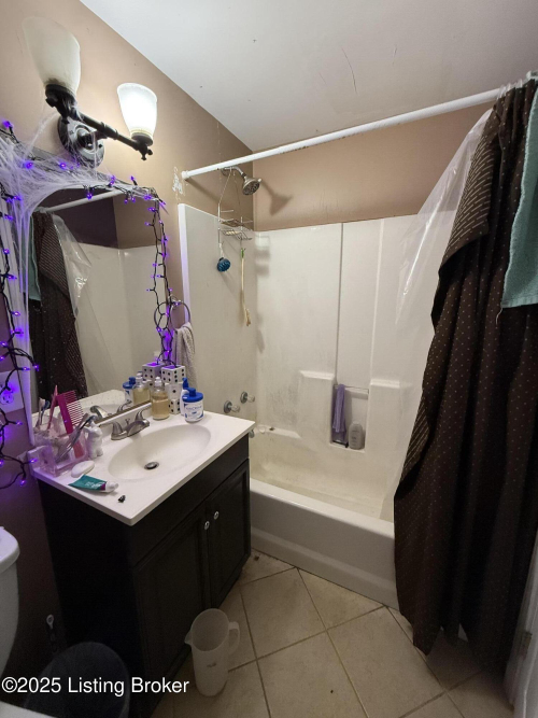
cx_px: 269
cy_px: 359
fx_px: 290
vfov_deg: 102.1
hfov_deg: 85.7
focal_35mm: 14
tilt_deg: -10.6
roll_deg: -0.2
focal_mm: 2.22
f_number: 2.2
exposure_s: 1/60
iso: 400
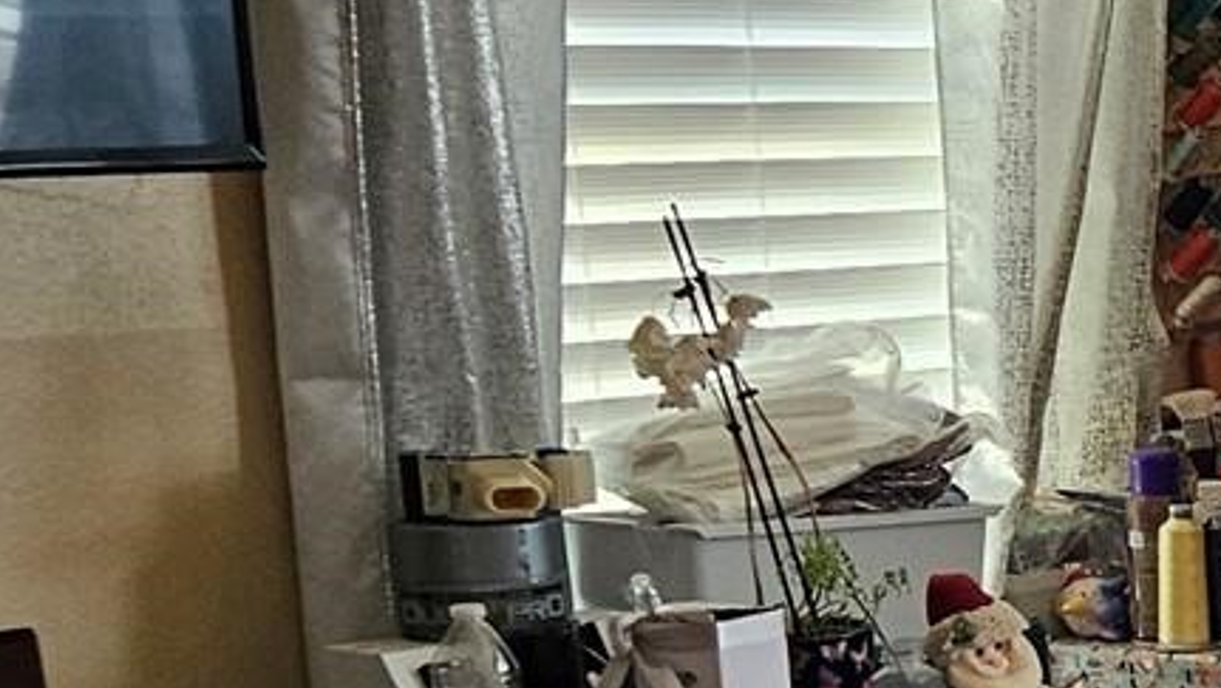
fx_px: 3855
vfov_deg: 9.9
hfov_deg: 15.2
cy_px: 985
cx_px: 2306
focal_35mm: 119
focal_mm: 5.4
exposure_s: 1/120
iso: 200
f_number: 1.8
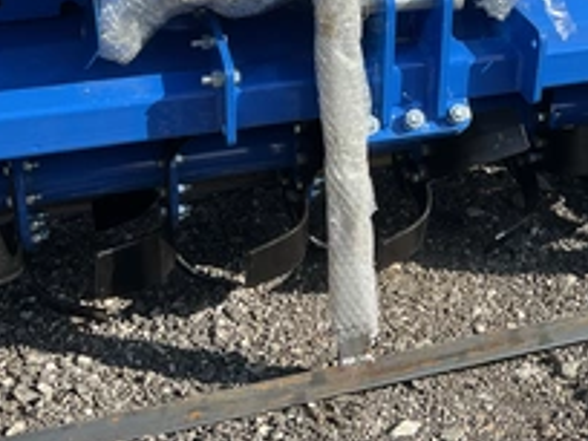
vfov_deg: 24.6
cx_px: 406
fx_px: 968
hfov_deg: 33.4
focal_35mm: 57
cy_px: 14
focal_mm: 3
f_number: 1.8
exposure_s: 1/869
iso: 25
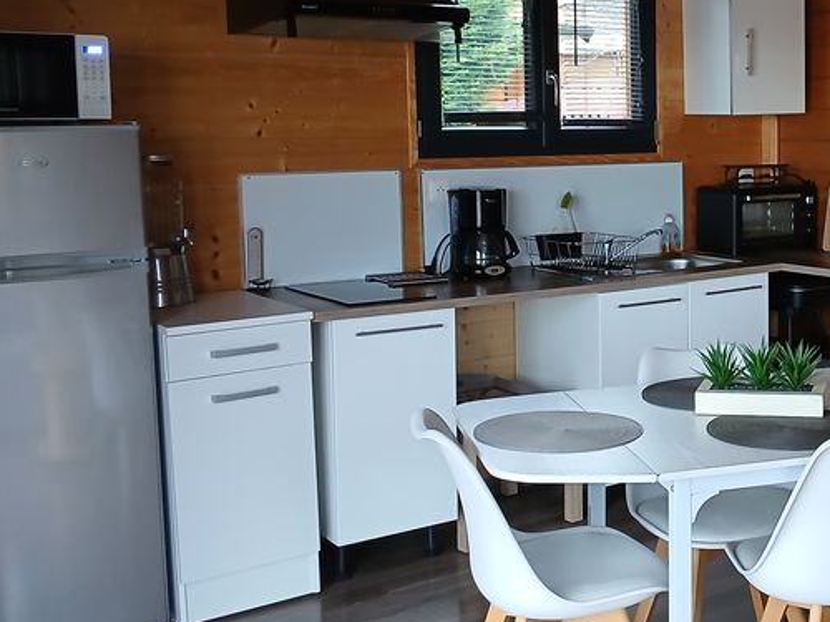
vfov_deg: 28.0
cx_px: 747
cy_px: 257
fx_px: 1247
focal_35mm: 52
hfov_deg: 34.7
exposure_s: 1/25
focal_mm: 3.98
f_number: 1.8
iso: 250
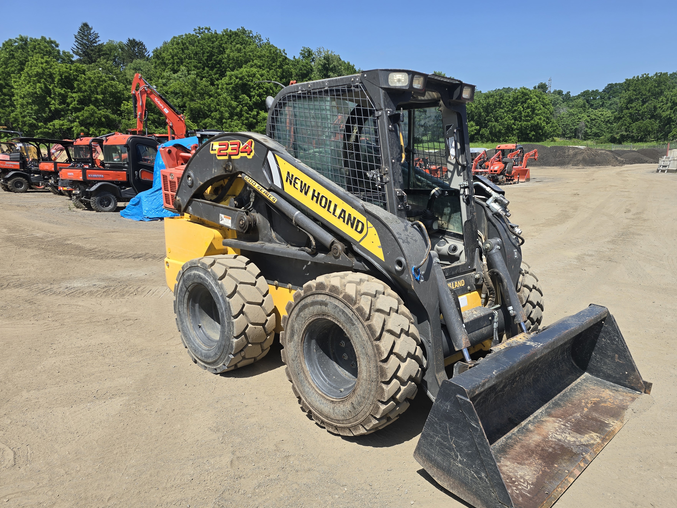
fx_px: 509
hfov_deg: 67.1
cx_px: 374
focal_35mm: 26
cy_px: 287
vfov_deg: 52.9
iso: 12
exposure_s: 1/796
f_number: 1.7
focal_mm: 6.3
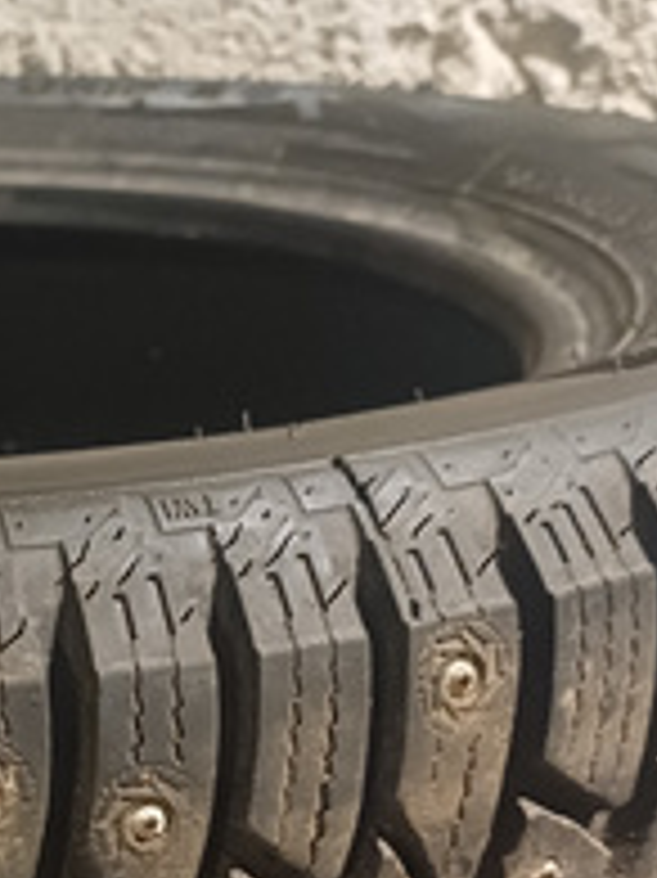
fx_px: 1621
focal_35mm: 64
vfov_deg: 27.6
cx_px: -20
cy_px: 968
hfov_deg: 22.0
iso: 1250
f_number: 1.8
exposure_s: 1/20
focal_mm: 4.65
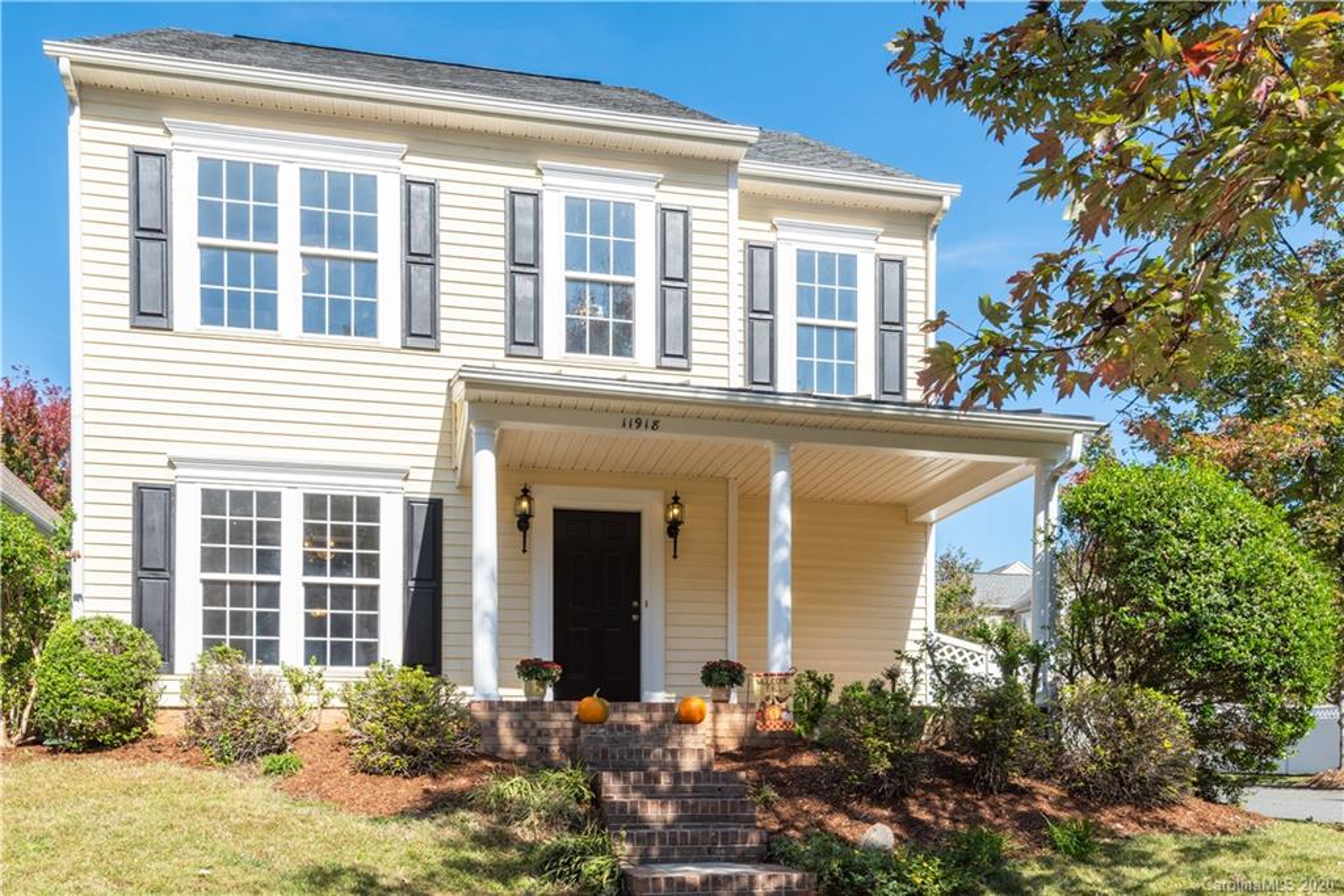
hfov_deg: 61.9
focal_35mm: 30
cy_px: 448
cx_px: 672
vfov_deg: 43.6
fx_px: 1120
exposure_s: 1/250
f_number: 11
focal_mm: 30
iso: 200
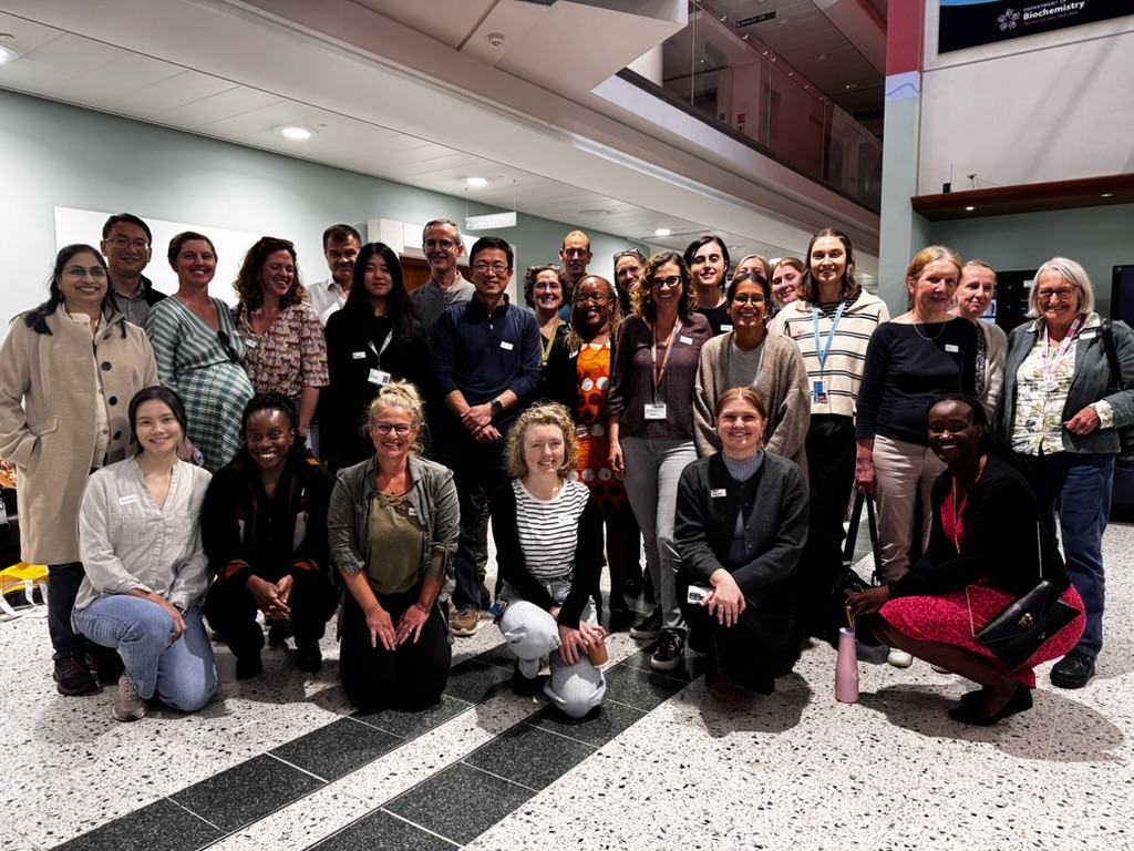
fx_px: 786
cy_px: 426
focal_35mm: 24
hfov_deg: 71.6
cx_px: 567
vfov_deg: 56.8
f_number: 1.78
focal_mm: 6.76
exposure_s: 1/50
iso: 250
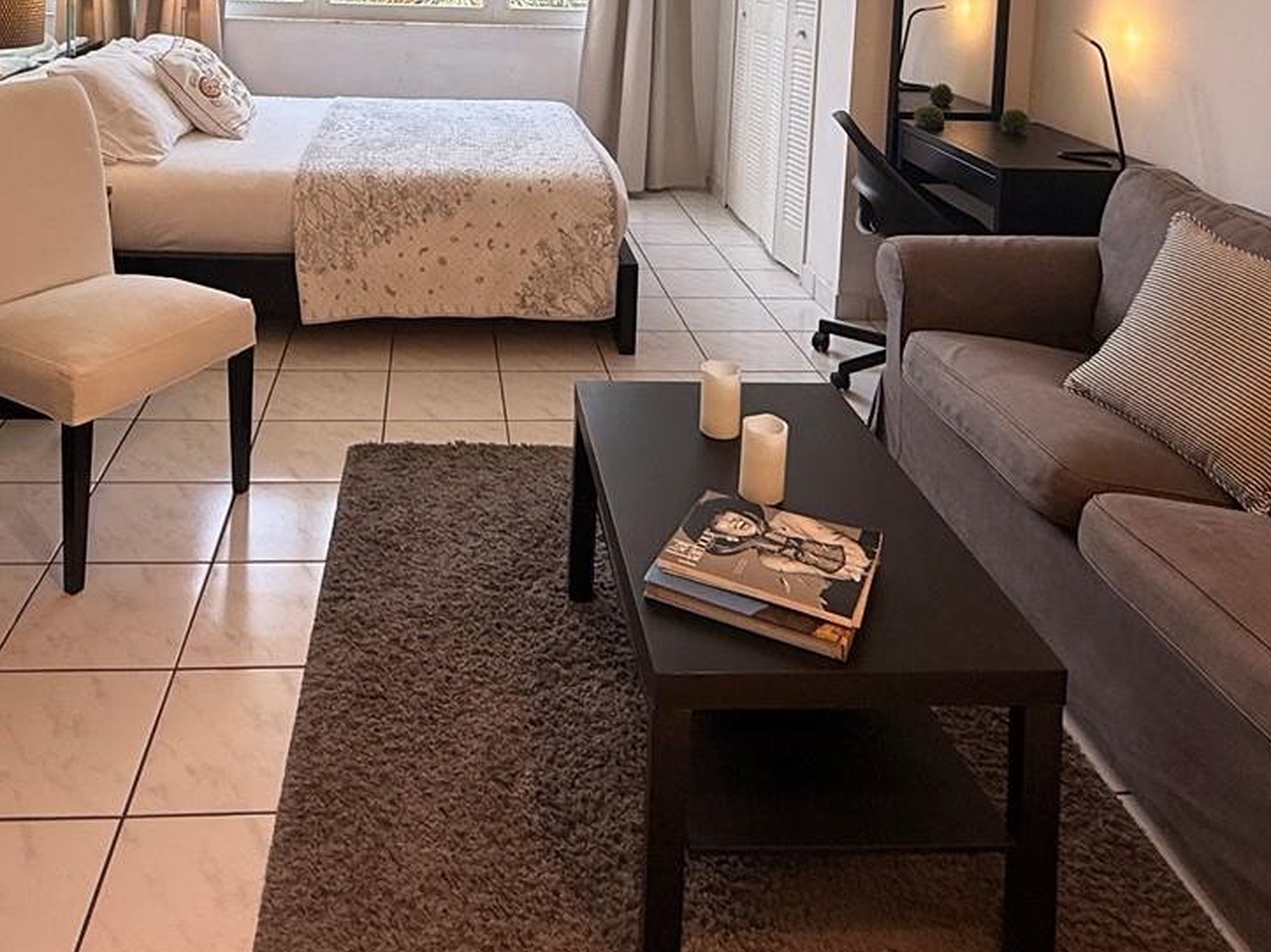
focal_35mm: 31
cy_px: -21
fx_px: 1138
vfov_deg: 39.5
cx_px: 520
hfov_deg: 58.0
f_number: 2.2
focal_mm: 2.22
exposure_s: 1/120
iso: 80
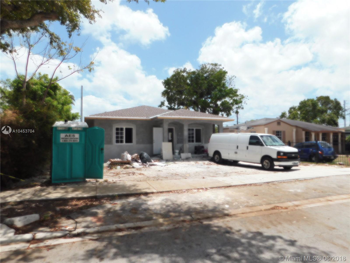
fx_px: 233
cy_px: 132
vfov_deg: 58.9
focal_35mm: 23
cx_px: 175
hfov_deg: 73.9
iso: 125
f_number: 6
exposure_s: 1/800
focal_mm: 4
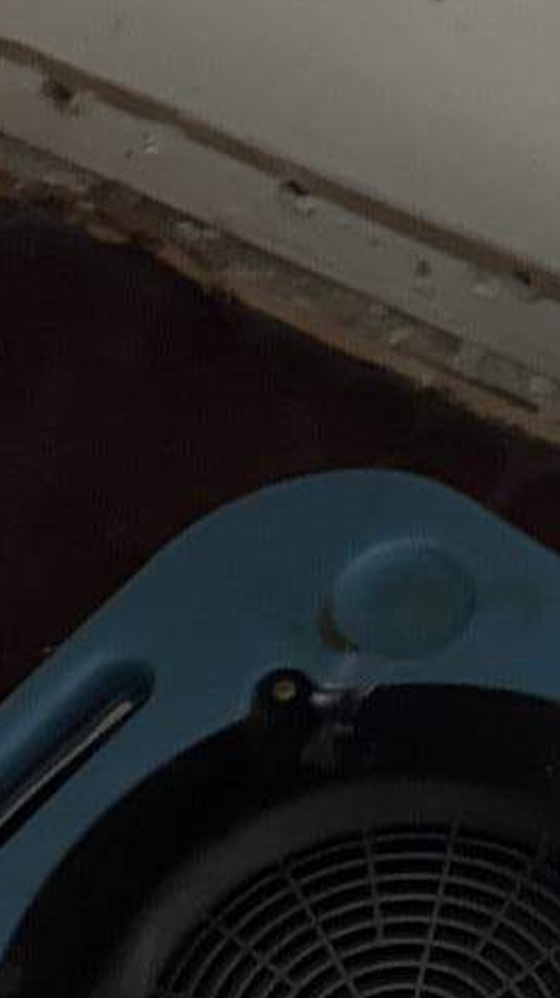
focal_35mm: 106
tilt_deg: -54.0
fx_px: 2803
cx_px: 343
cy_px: 592
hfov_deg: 11.4
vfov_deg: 20.2
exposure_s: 1/30
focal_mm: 6.76
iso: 1000
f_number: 1.78
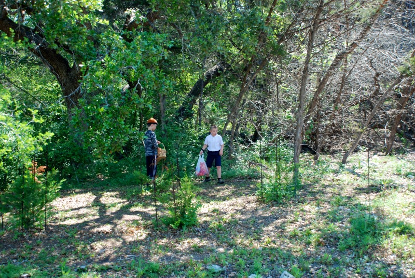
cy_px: 139
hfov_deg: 33.4
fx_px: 692
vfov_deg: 22.7
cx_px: 208
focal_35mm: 60
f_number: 5.6
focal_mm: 40
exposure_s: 1/125
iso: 200
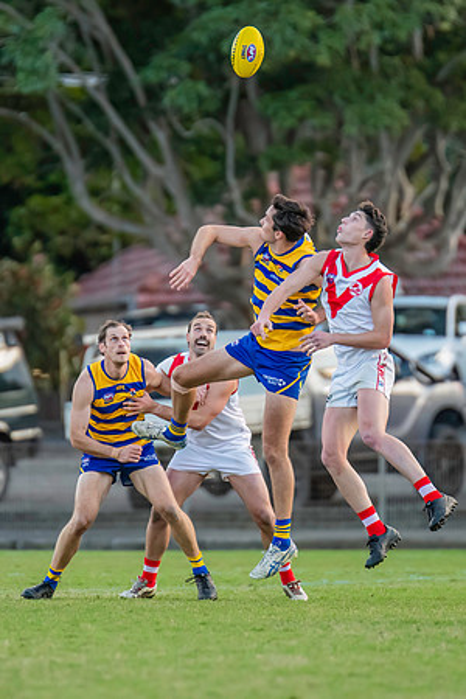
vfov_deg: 3.0
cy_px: 327
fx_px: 13380
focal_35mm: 689
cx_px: 202
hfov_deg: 2.0
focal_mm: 420
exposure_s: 1/1600
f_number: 4
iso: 3600
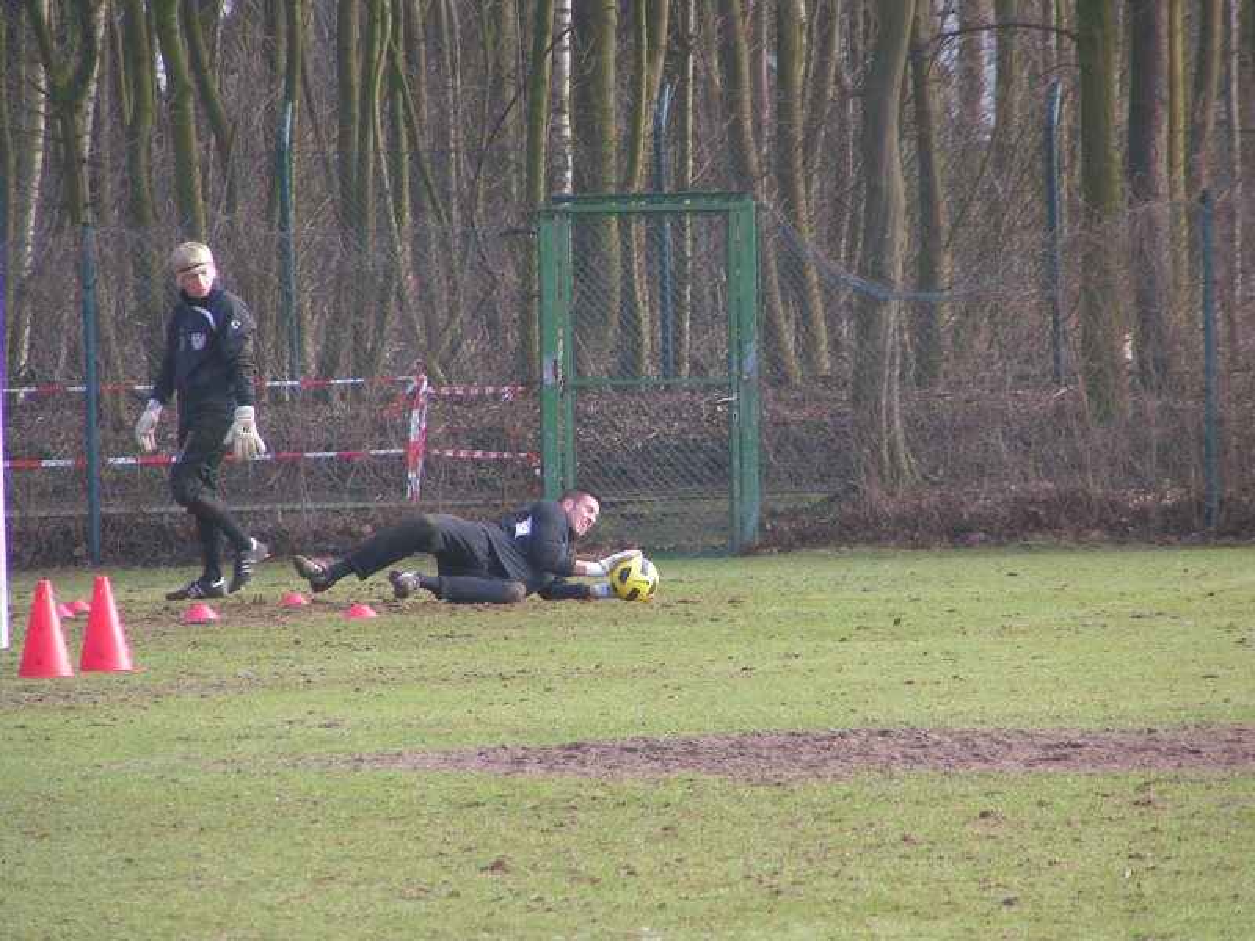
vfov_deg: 3.9
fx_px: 13777
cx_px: 628
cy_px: 470
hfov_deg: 5.2
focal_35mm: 380
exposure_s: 1/400
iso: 125
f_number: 3.5
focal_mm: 58
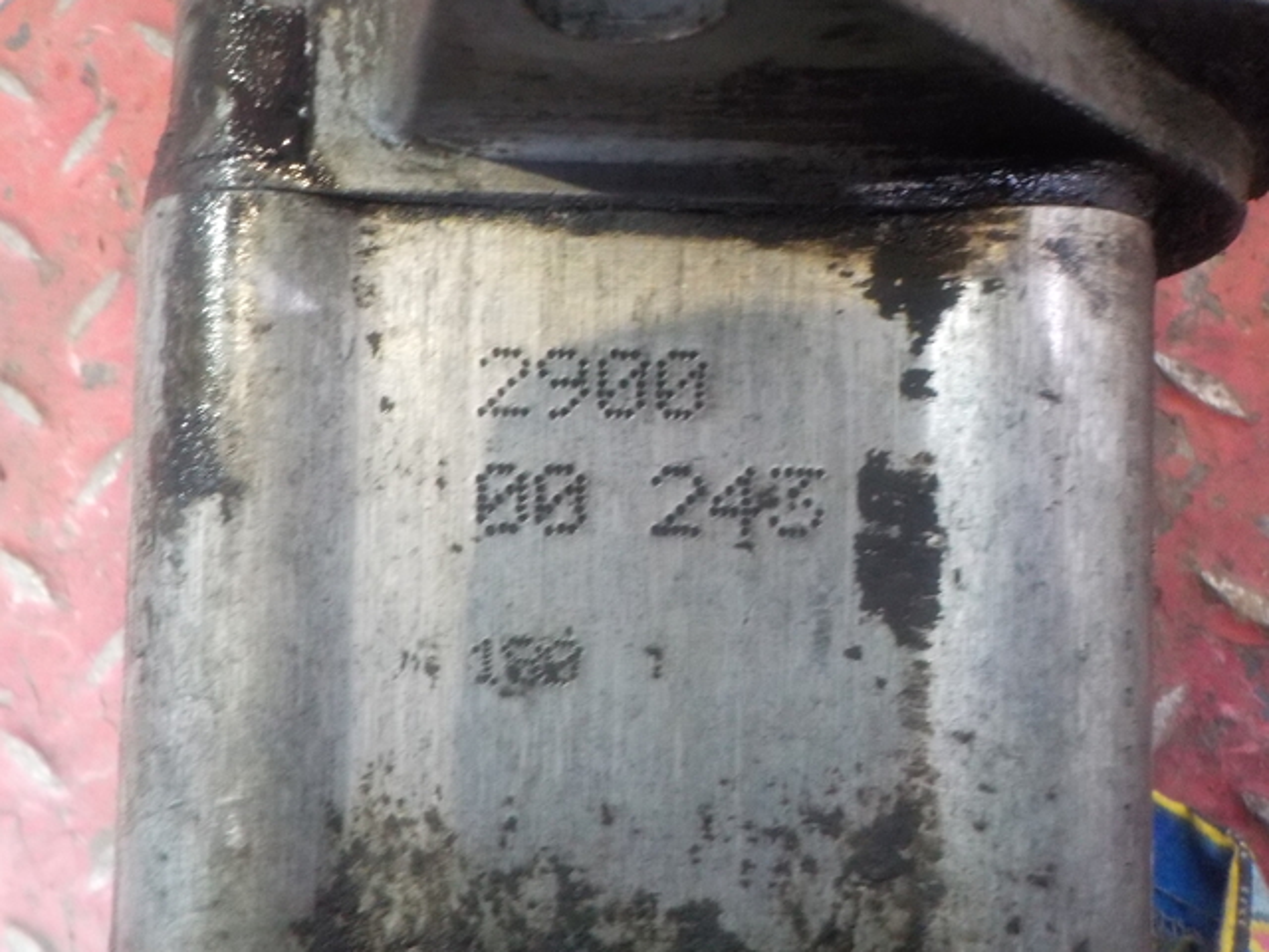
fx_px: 1100
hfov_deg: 60.0
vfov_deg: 46.8
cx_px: 634
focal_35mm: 30
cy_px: 476
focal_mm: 4.1
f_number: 3.3
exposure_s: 1/8
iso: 720
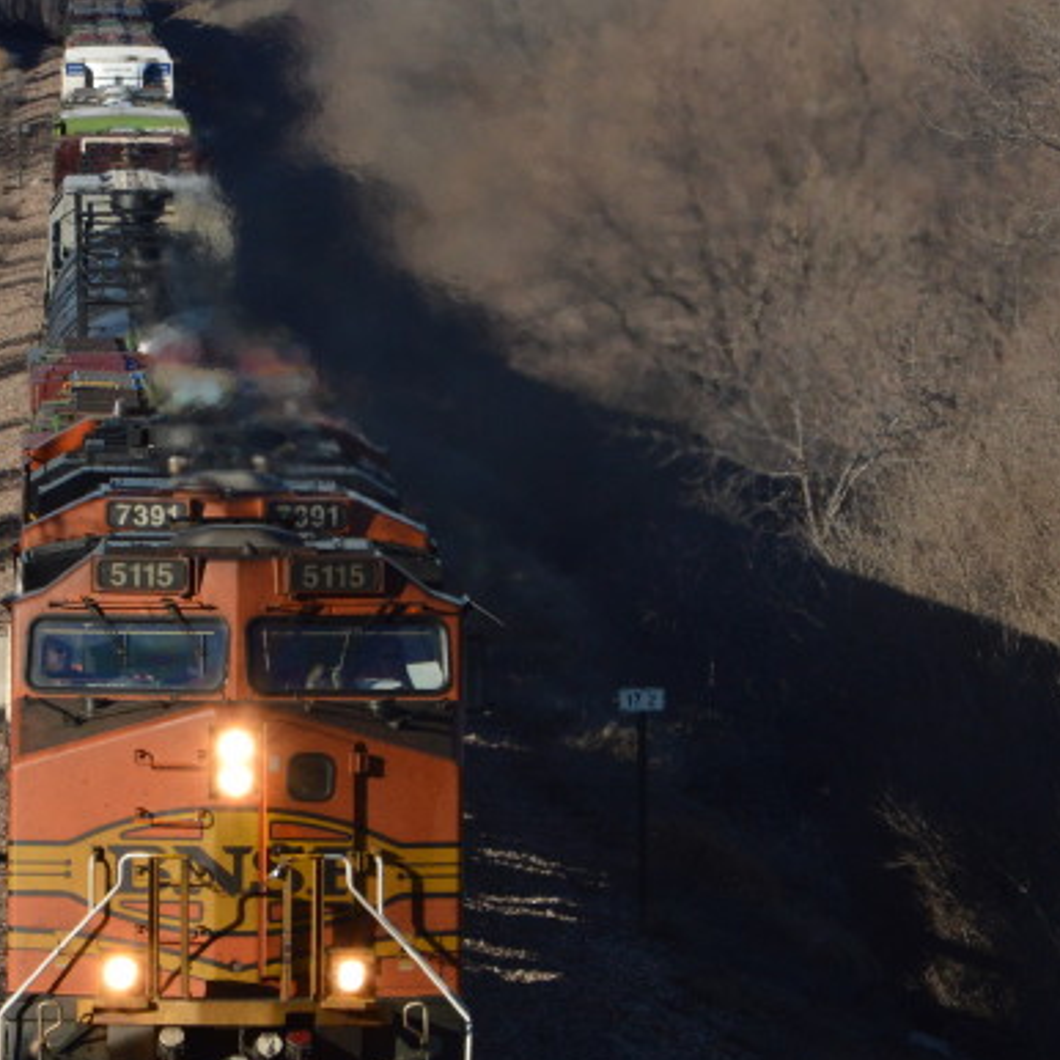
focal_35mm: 878
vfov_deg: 2.0
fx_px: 30418
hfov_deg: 2.0
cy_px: 669
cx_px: 346
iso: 400
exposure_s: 1/400
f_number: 18
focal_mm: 260
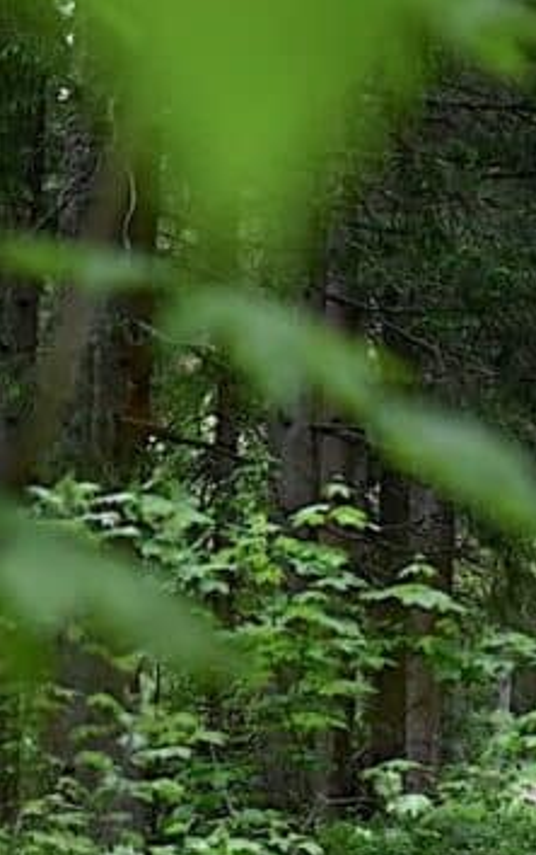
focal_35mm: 156
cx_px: 693
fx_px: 3637
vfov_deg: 13.3
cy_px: 744
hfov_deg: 8.3
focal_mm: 53
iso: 360
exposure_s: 1/250
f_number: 4
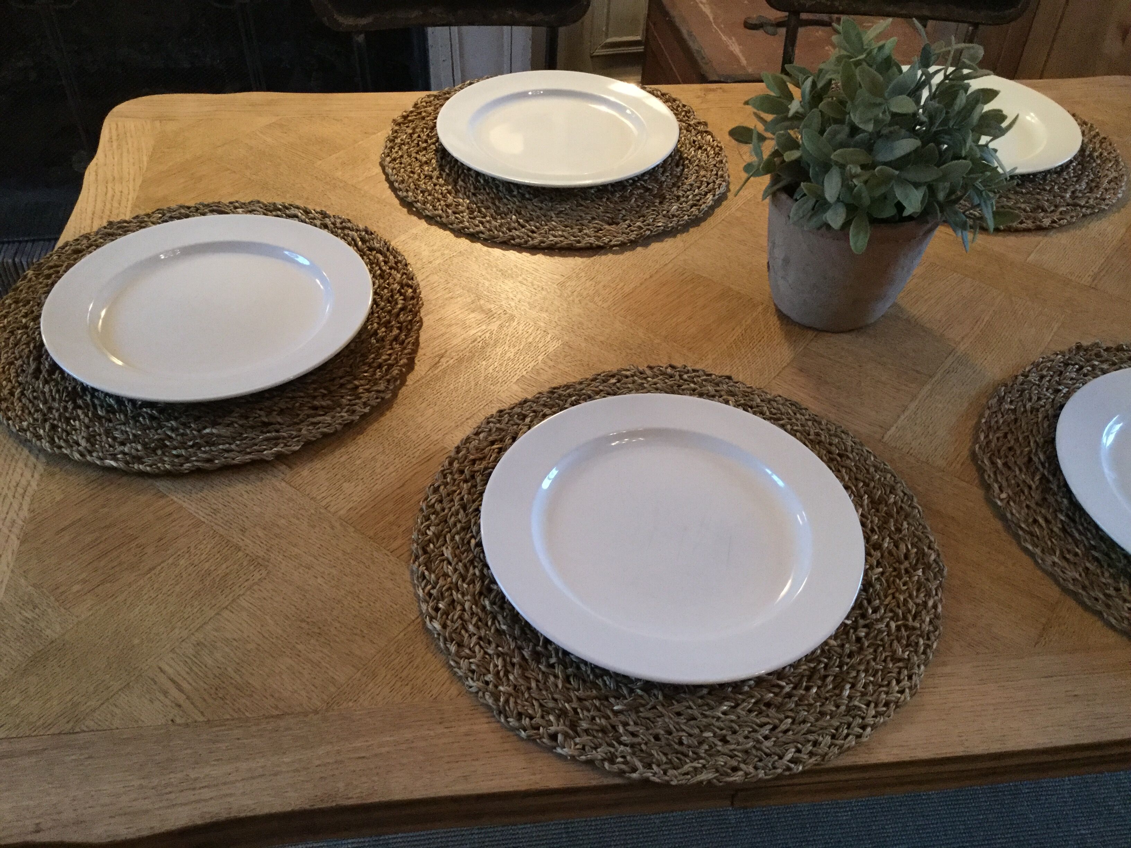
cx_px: 566
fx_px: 1013
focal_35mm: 31
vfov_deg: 45.4
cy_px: 424
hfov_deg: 58.4
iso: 200
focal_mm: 3.3
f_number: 2.4
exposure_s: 1/17
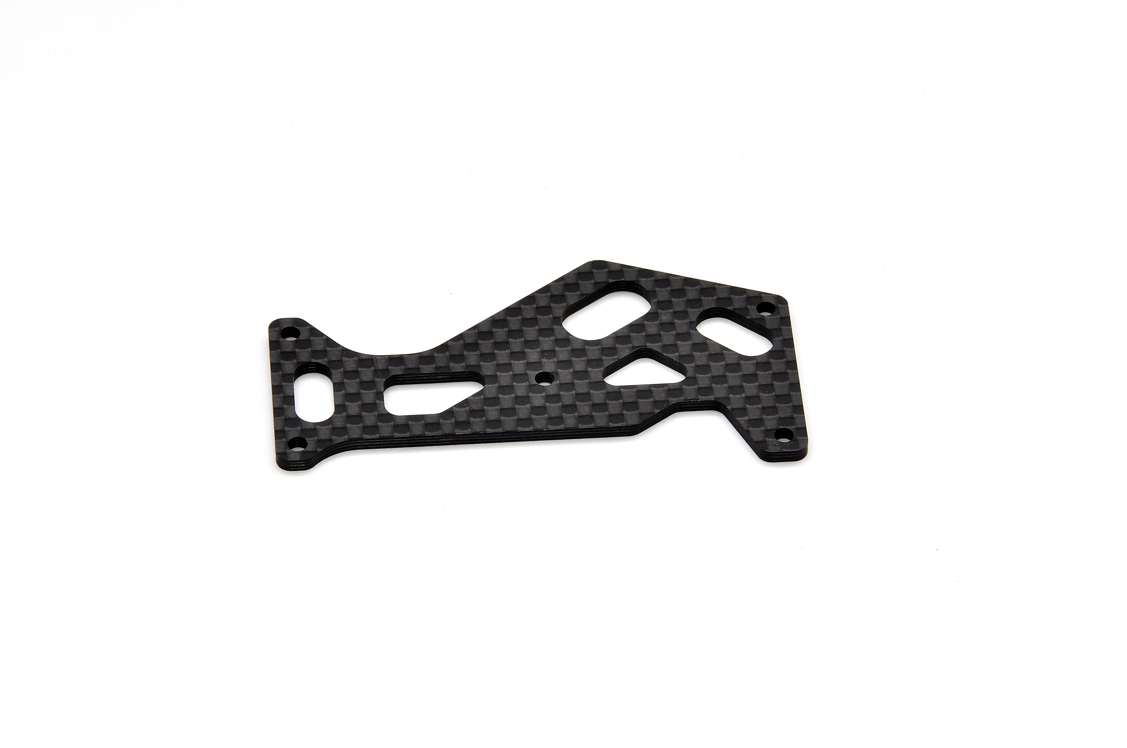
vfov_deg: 4.6
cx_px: 564
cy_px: 374
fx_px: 9380
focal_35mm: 300
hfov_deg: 6.9
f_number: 22
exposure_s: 1/60
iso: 400
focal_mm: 200
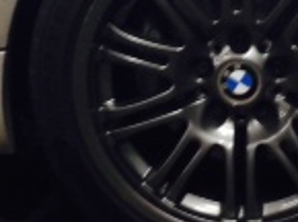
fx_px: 1254
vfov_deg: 10.1
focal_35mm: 146
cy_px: 78
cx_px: 208
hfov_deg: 13.5
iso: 160
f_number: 2.4
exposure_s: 1/20
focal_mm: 4.12
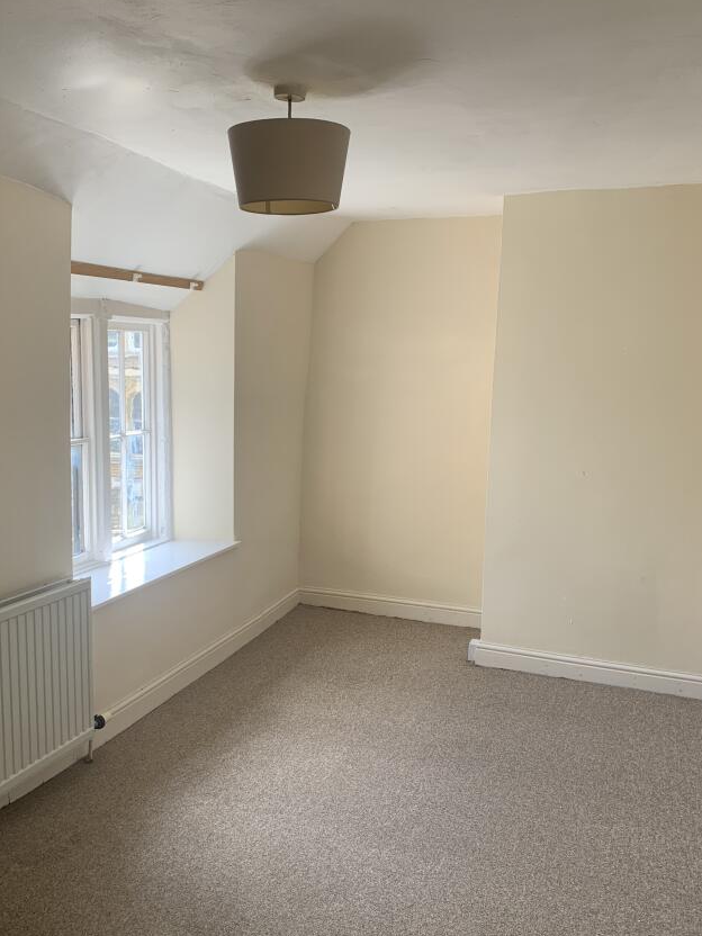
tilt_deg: -6.8
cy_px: 471
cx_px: 305
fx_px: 865
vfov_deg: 56.8
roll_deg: -0.5
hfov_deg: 44.1
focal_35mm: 32
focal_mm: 4.25
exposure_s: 1/122
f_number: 1.8
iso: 25
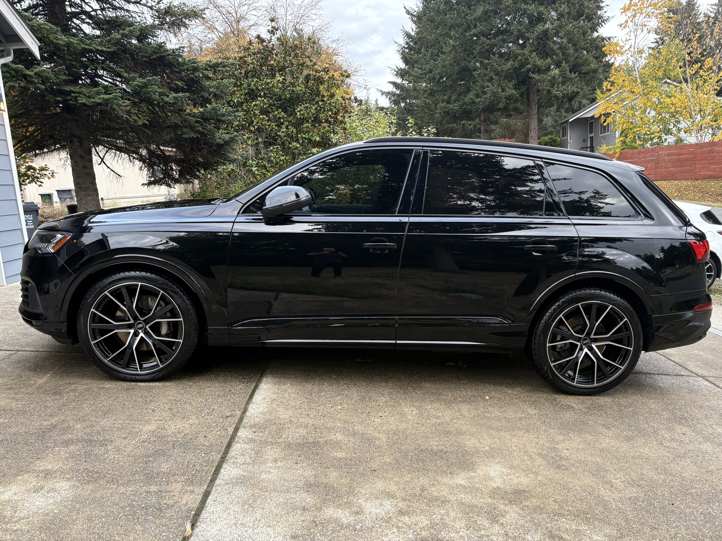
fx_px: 542
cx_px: 361
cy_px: 270
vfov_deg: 53.1
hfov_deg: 67.3
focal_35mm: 26
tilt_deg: -8.2
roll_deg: +4.3
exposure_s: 1/70
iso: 125
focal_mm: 5.96
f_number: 1.6
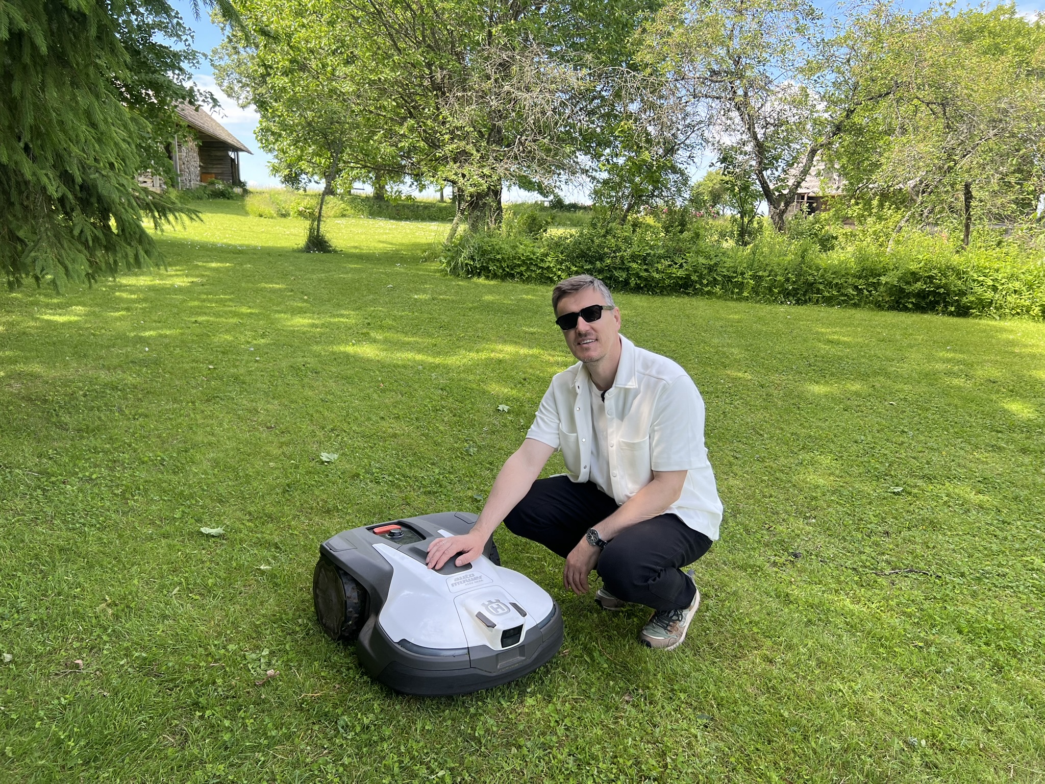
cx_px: 522
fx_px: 785
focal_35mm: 26
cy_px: 392
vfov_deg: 53.1
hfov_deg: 67.3
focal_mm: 5.7
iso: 50
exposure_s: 1/639
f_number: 1.5
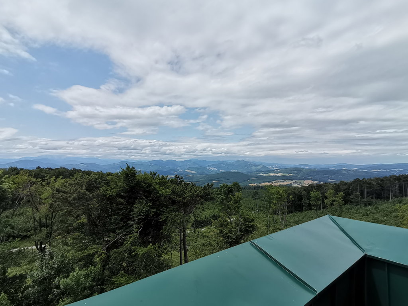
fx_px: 224
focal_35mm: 19
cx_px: 204
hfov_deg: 84.7
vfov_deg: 68.7
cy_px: 153
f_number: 2.4
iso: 50
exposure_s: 1/2611
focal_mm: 1.78
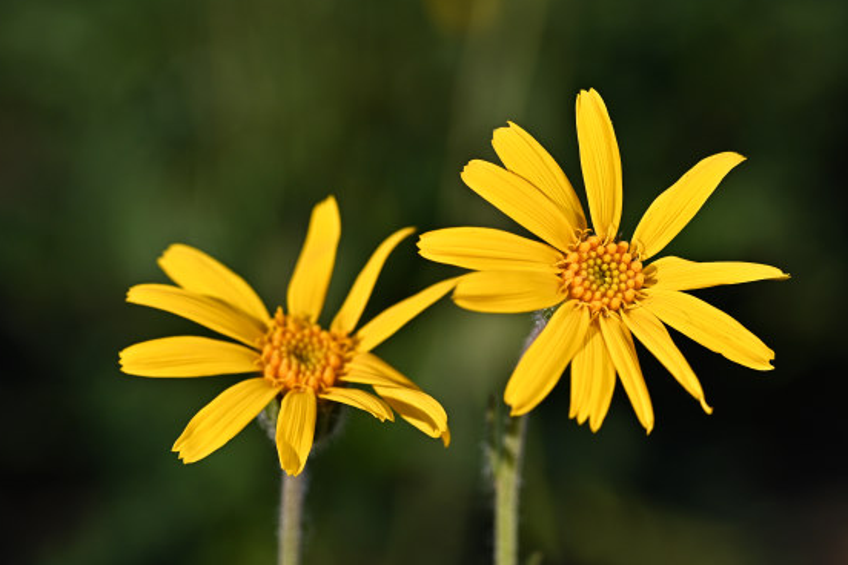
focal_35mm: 116
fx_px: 2732
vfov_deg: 11.8
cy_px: 301
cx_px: 458
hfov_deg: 17.6
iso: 720
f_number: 10
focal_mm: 105
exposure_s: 1/2500
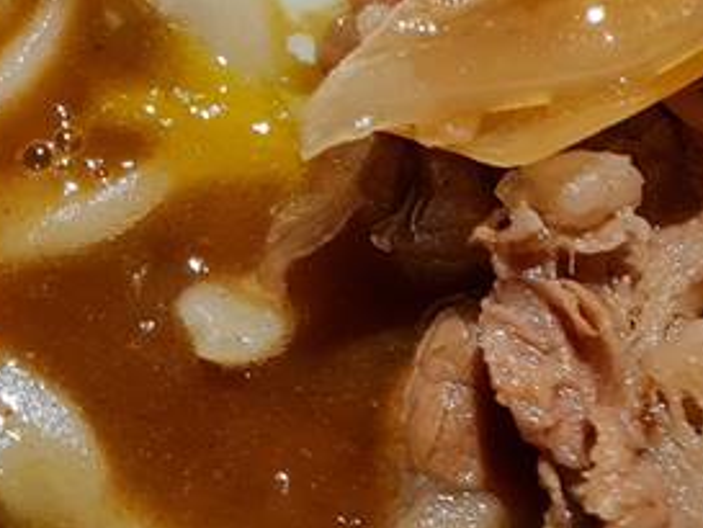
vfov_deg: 11.6
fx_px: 2479
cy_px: -294
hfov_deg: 15.6
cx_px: 827
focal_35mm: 122
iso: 320
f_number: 1.8
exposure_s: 1/100
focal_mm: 5.4
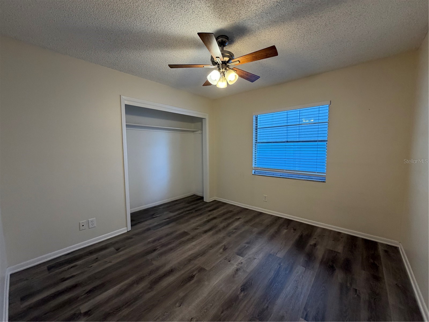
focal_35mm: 14
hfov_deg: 102.1
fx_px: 174
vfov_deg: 85.7
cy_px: 161
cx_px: 214
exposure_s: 1/120
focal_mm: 2.22
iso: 320
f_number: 2.2
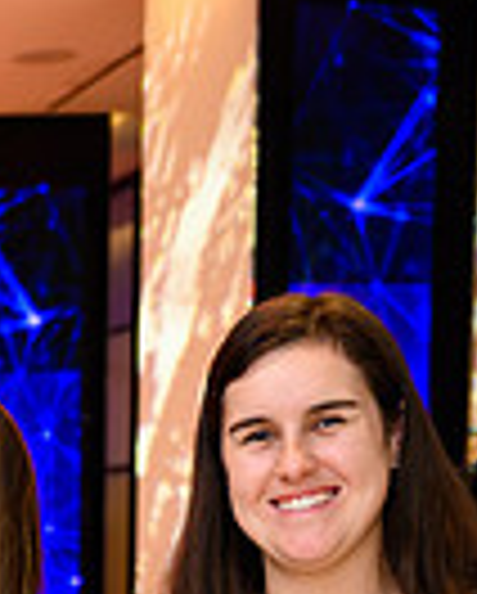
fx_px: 2025
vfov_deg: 15.7
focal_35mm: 115
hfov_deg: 12.0
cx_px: -472
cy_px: 814
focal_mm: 28
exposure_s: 1/200
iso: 800
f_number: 3.2
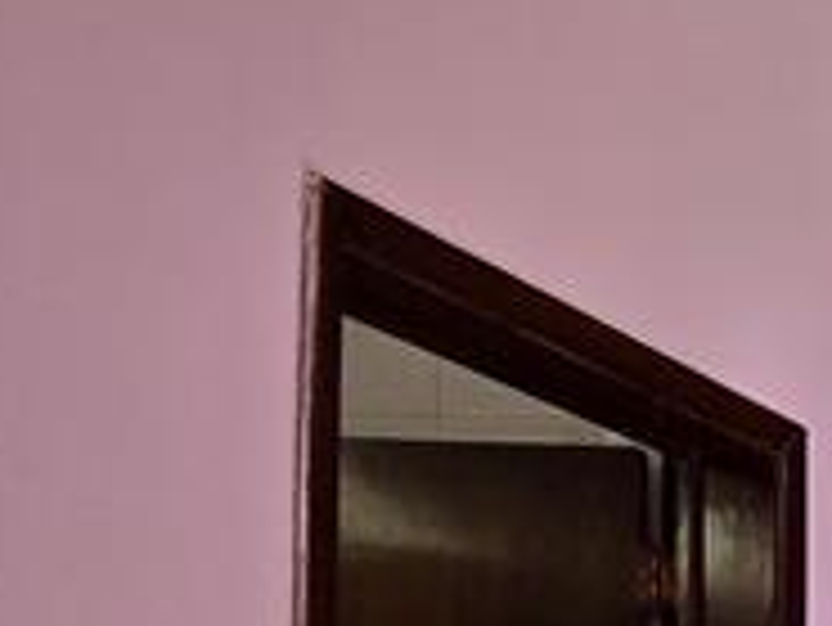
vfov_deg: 18.1
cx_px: 1839
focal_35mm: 72
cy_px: 959
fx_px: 1732
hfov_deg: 16.5
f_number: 2.2
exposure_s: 1/184
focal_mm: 2.2
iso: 50
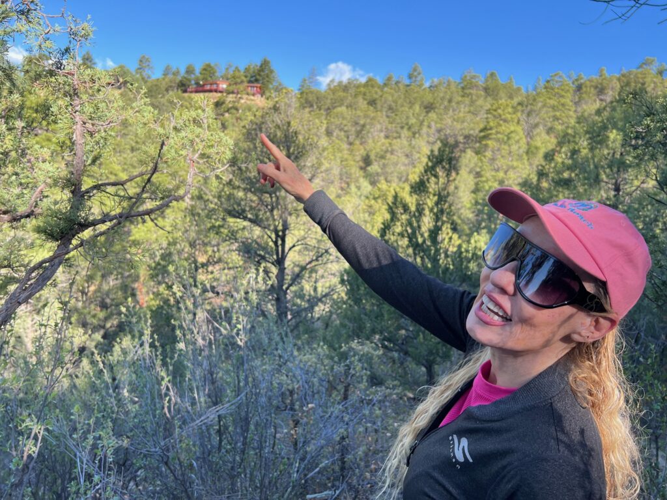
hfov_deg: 67.3
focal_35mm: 26
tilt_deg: -7.8
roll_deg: -2.1
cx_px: 334
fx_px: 501
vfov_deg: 53.1
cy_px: 250
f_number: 1.5
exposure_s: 1/521
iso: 50
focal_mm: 5.7
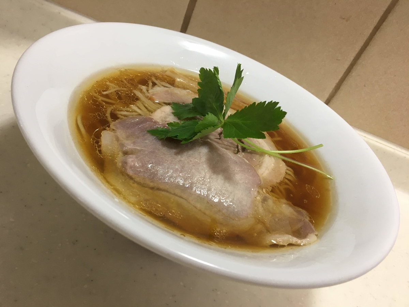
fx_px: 343
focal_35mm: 29
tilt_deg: -32.9
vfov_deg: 48.2
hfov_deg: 61.7
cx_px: 204
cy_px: 154
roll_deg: -24.9
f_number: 2.2
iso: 50
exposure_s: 1/30
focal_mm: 4.15
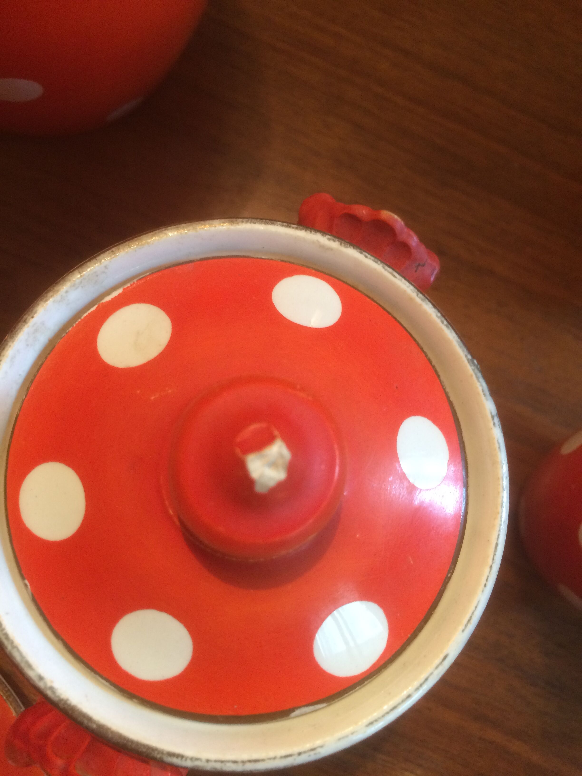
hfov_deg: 48.2
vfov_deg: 61.7
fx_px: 650
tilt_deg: -76.9
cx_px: 291
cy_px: 388
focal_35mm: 29
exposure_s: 1/33
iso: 200
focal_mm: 4.15
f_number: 2.2
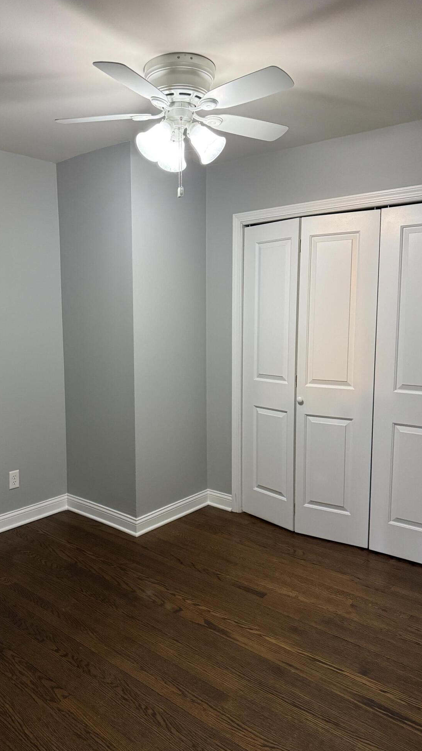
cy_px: 373
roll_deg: +1.0
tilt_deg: -5.5
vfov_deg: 69.9
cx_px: 163
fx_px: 537
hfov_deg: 42.6
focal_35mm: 27
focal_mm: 6.76
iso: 640
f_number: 1.78
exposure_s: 1/60
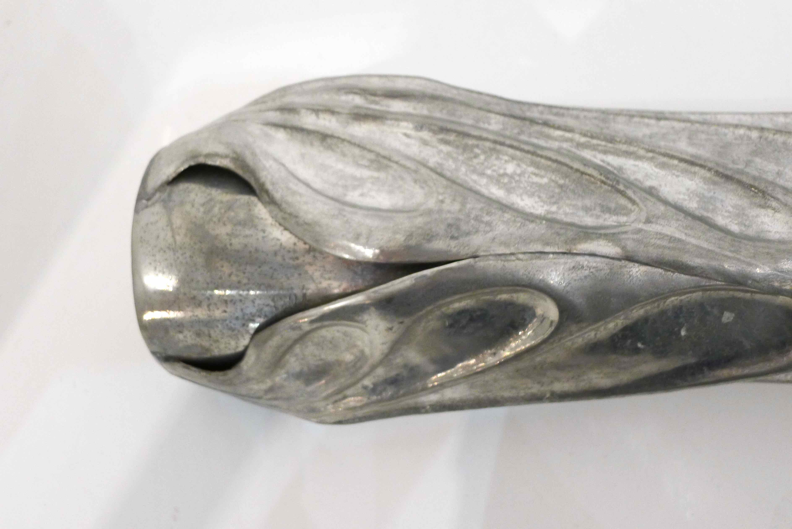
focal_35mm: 35
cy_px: 264
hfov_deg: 54.4
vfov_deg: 37.9
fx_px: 770
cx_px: 396
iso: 400
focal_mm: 7.5
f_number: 2.3
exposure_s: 1/50
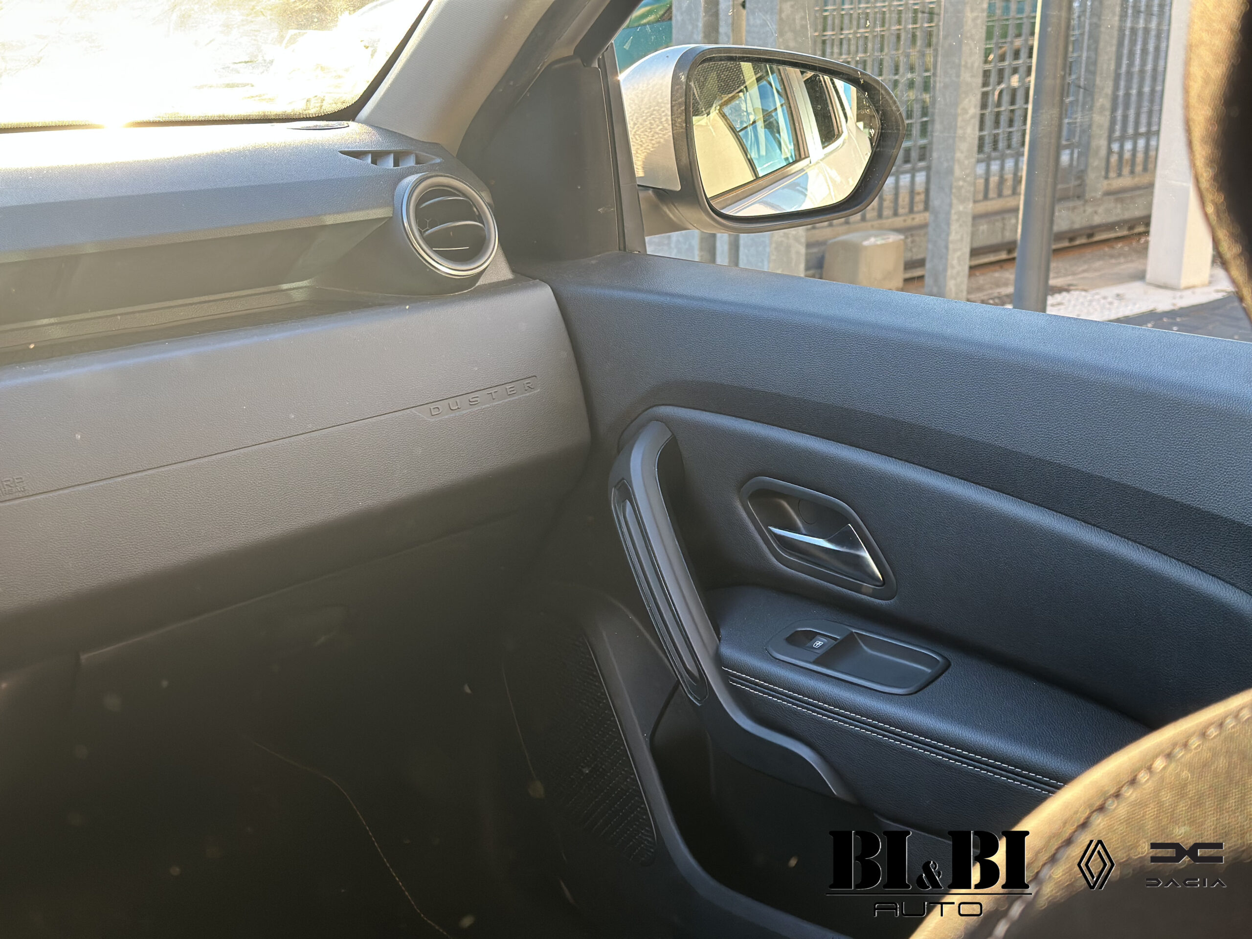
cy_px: 470
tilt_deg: -18.4
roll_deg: -1.2
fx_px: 1736
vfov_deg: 30.3
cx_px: 626
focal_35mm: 48
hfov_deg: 39.7
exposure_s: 1/132
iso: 125
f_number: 1.78
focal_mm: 6.86
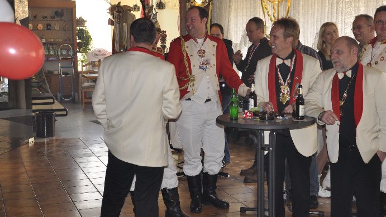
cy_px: 101
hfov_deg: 33.0
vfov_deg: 18.9
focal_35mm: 64
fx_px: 651
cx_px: 219
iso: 400
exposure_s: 1/60
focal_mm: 35
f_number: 4.5
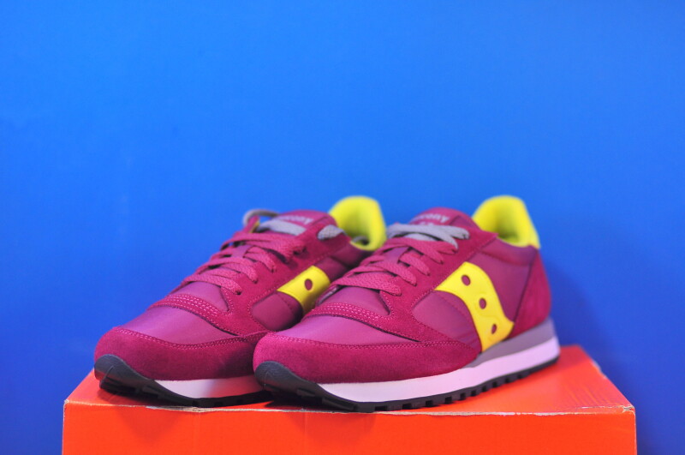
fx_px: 1425
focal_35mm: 75
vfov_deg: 18.1
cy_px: 228
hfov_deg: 27.0
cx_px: 342
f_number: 2.2
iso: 250
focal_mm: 50
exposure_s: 1/320
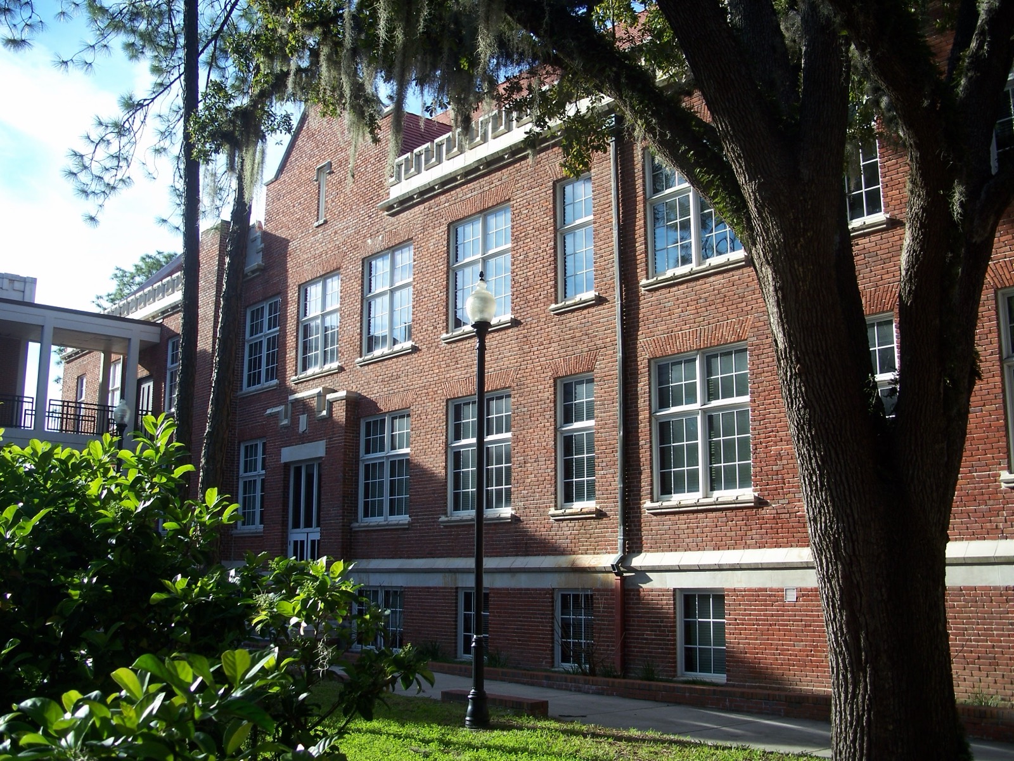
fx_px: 1084
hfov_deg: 50.1
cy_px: 380
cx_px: 507
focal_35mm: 37
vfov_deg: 38.7
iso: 64
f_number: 2.8
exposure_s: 1/320
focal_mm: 7.8
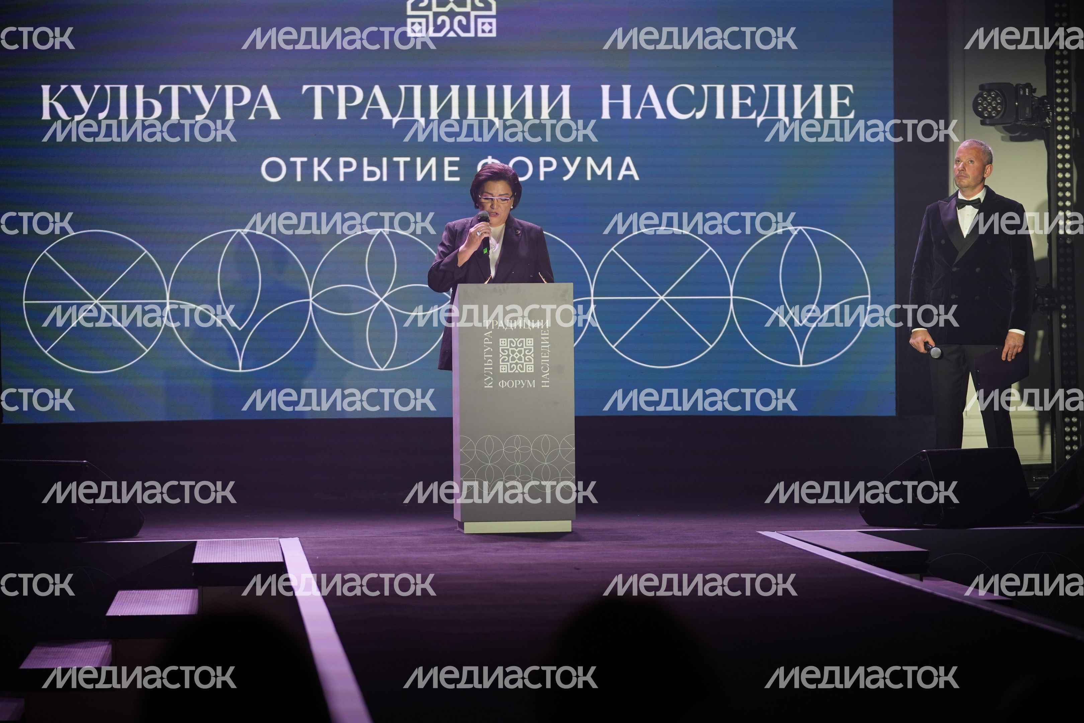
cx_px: 542
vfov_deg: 12.3
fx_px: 3342
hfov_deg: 18.4
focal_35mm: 111
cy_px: 362
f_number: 2.8
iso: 500
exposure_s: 1/400
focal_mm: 111
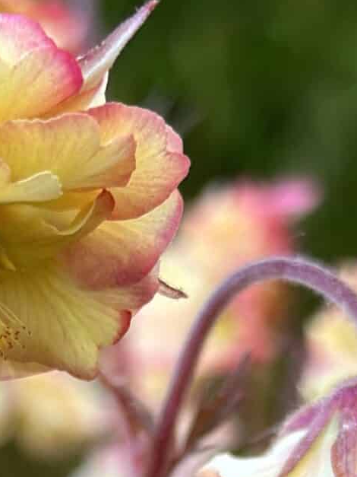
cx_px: 69
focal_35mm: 196
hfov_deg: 7.6
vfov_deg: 9.9
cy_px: 619
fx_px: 2696
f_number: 1.78
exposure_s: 1/203
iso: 80
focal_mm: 6.86
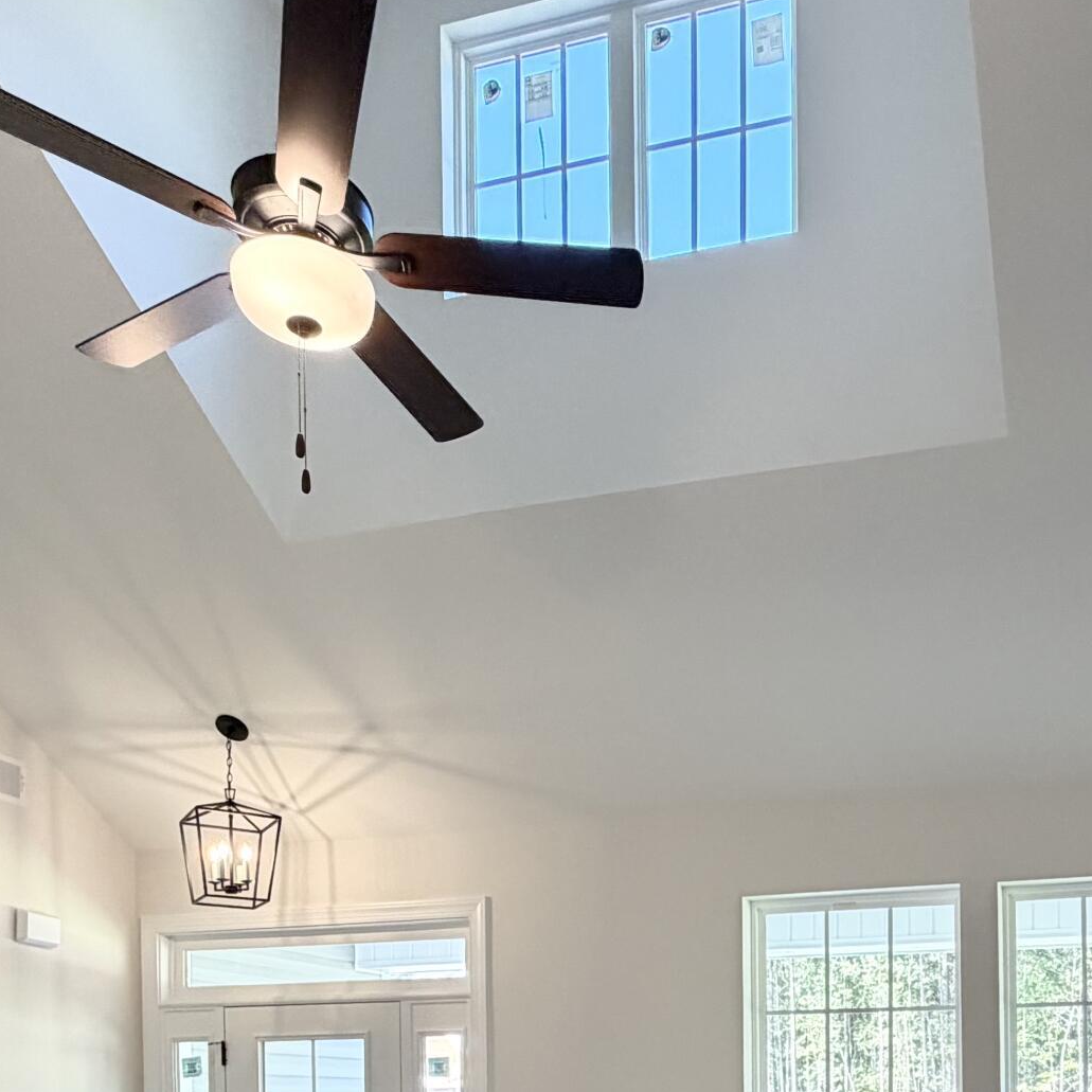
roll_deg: +0.6
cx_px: 785
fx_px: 1285
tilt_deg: -0.9
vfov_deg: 39.7
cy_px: 1127
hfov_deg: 44.9
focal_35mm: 36
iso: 160
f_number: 2.2
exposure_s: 1/120
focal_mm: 2.22
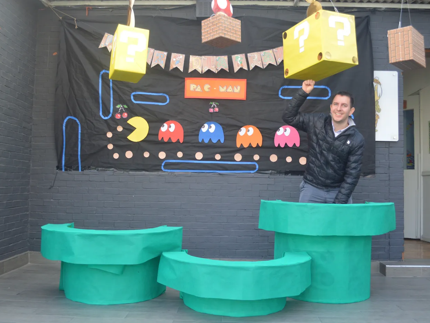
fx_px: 447
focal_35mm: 36
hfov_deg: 51.3
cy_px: 162
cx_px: 212
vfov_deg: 39.7
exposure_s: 1/80
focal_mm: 22
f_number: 4.5
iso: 400
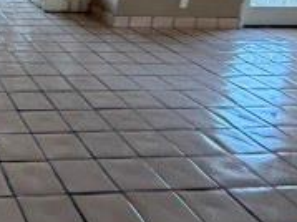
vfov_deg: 27.5
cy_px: 3
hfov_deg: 31.1
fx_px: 429
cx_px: -73
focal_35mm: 50
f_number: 2.2
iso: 320
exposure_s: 1/78
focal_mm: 2.22
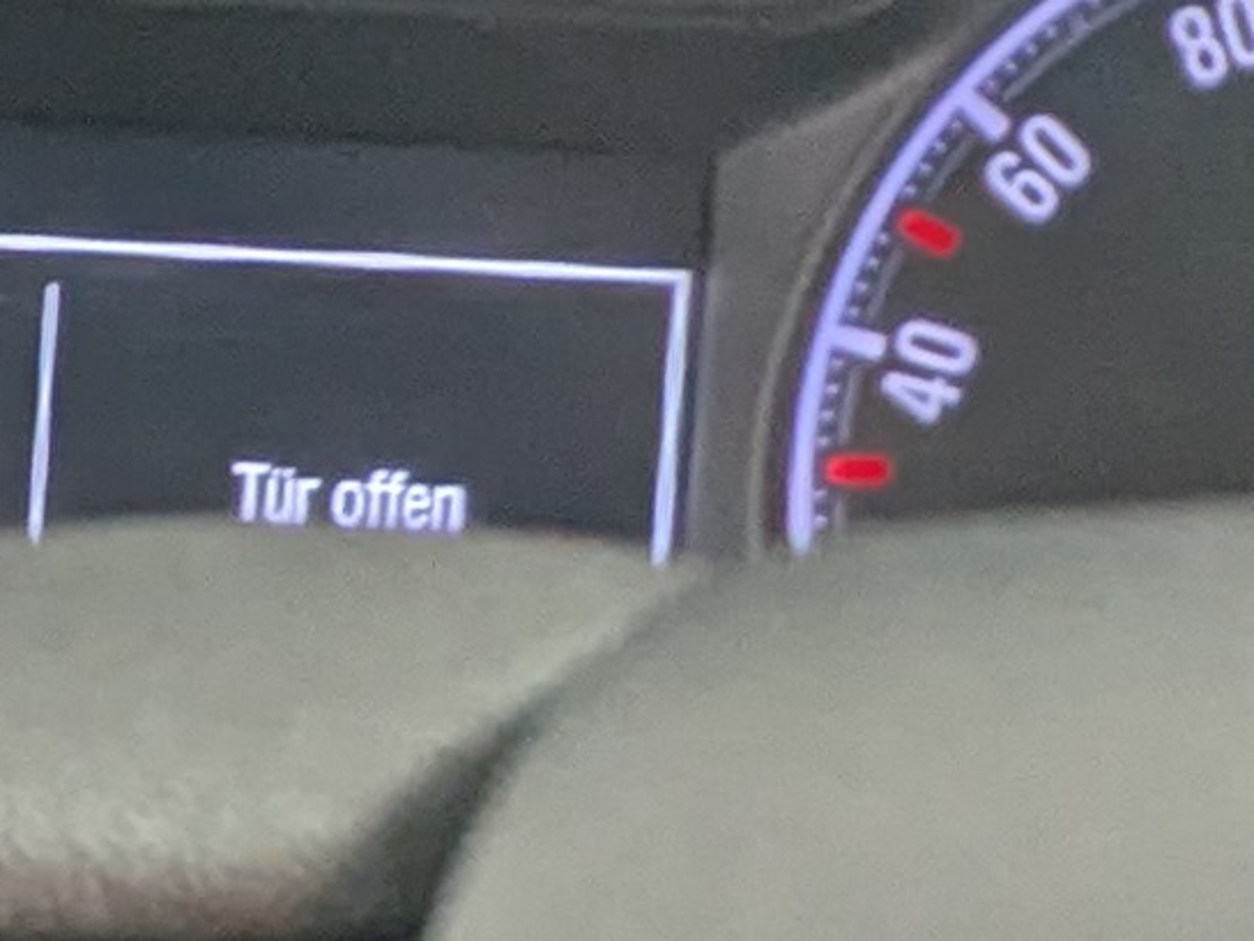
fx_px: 4348
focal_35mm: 120
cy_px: 1399
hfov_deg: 14.0
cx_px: -1213
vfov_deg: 11.8
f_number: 2.2
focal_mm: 2.35
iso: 220
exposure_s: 1/51.8
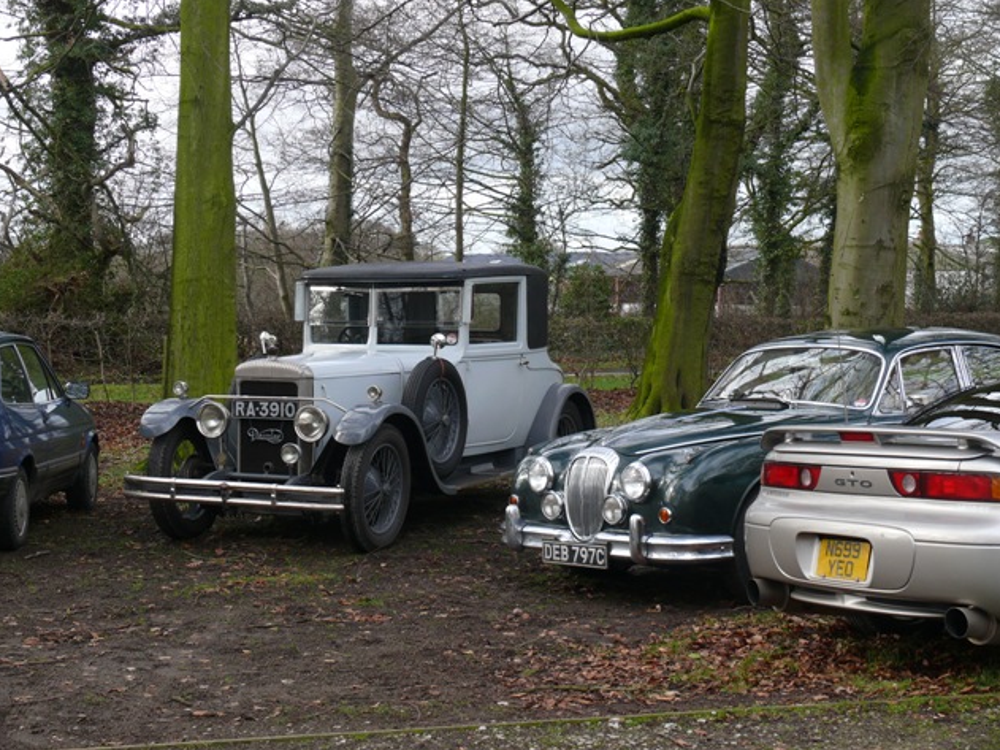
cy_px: 371
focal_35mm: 68
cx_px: 504
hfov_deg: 28.6
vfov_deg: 21.6
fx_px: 1964
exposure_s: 1/160
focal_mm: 14.2
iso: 100
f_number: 4
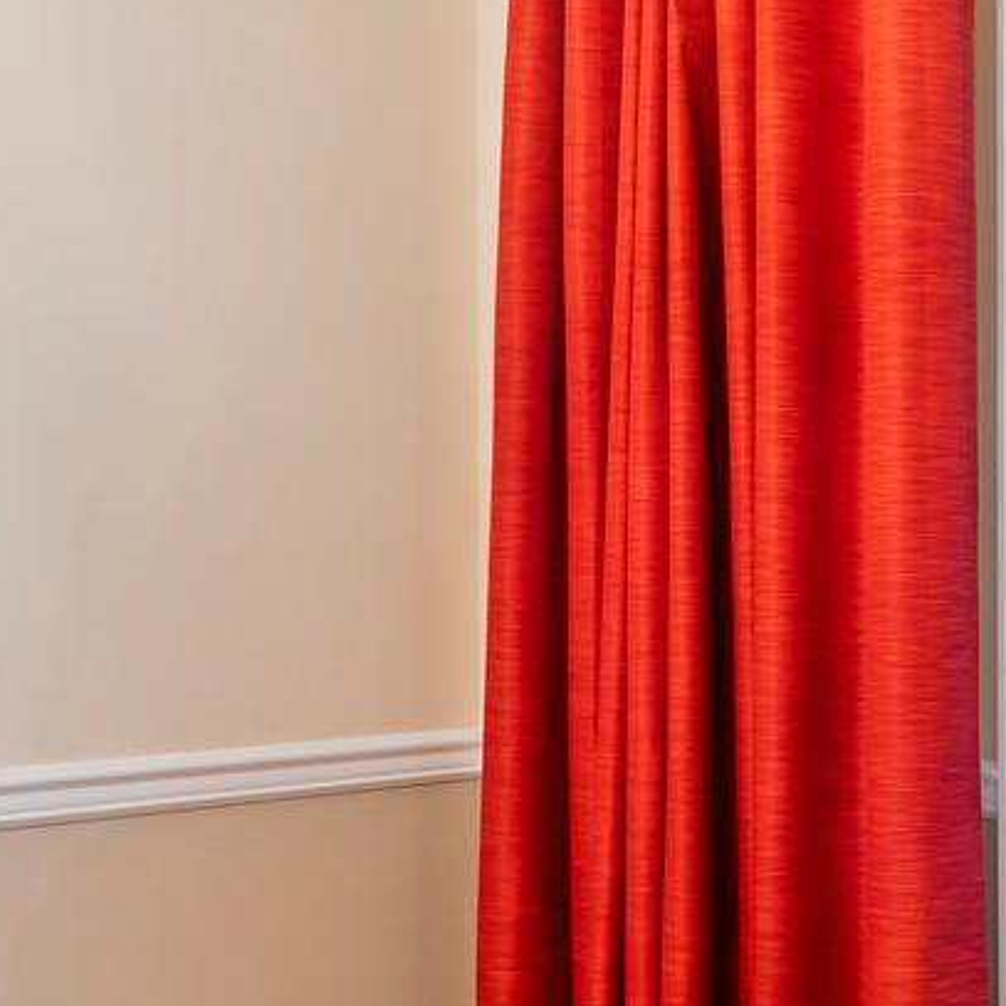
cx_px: 739
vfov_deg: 22.5
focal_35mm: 77
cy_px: 528
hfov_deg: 22.3
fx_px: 2532
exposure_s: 1/5
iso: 500
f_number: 8
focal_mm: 18
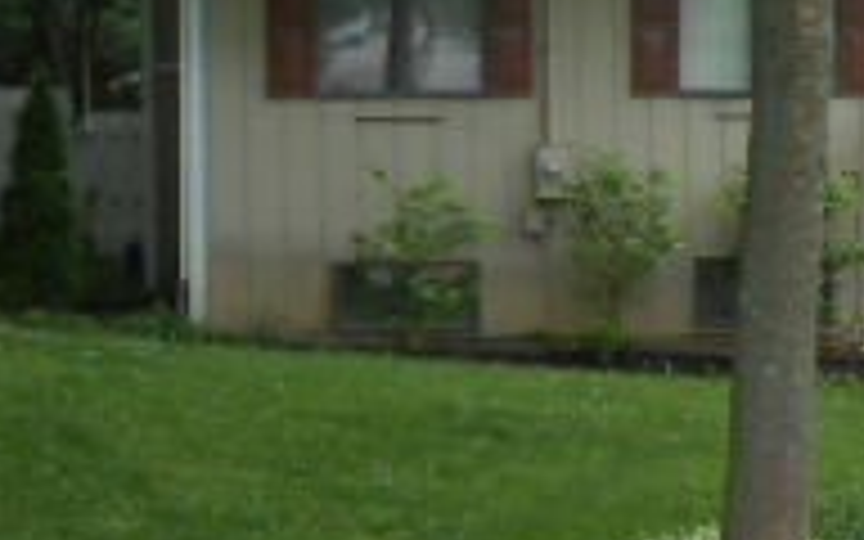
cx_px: 1040
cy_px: 171
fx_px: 2826
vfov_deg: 10.9
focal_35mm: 120
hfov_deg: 16.6
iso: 80
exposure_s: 1/80
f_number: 3.9
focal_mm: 6
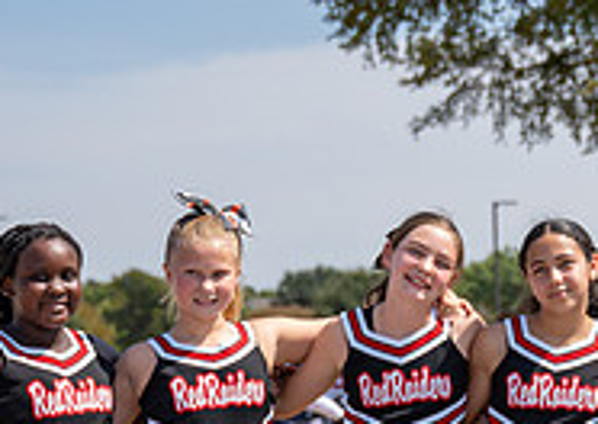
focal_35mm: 147
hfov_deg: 13.4
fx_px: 2491
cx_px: 640
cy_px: 532
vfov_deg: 9.6
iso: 80
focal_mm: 39.7
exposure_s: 1/1600
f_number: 2.8
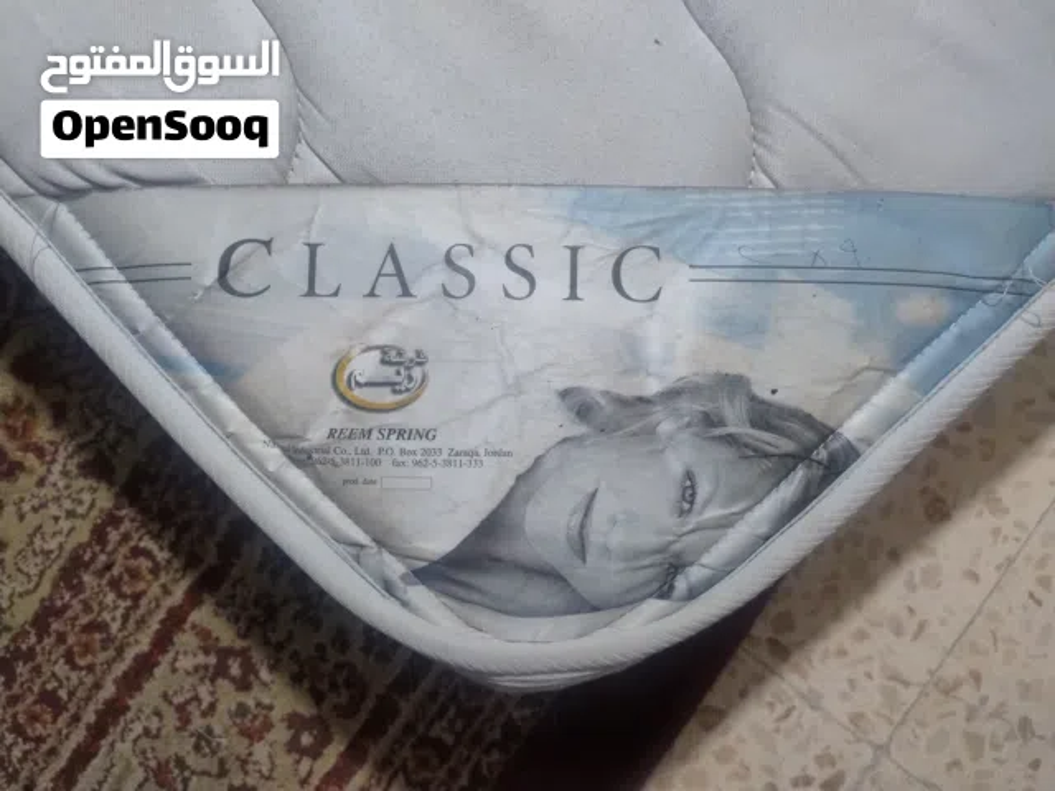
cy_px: 396
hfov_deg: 71.6
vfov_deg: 56.8
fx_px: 731
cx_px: 528
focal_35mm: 24
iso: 897
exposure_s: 1/50
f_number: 1.8
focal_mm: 5.56
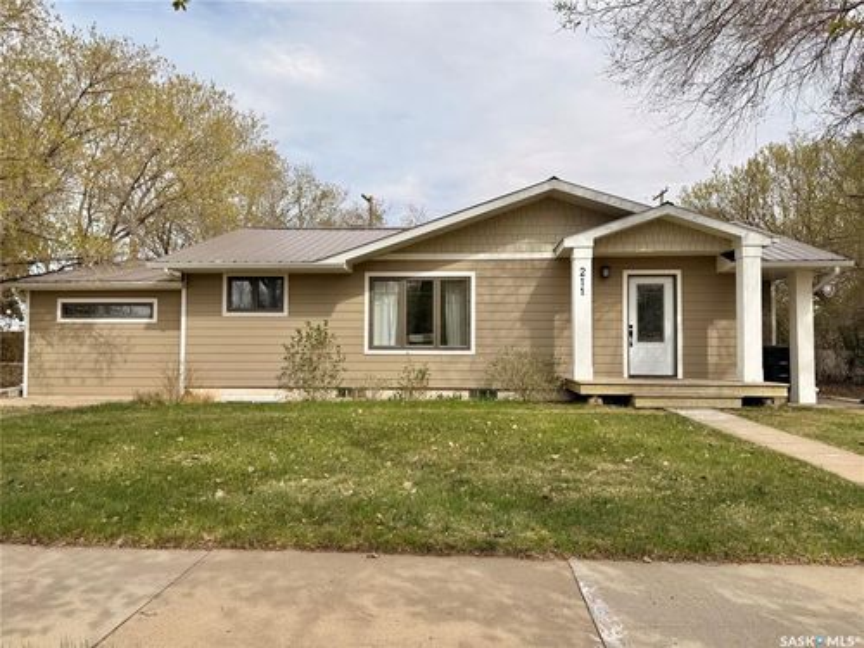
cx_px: 432
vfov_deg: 56.8
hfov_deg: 71.6
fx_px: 599
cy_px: 324
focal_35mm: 24
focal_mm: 6.76
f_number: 1.78
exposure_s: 1/4975
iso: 80
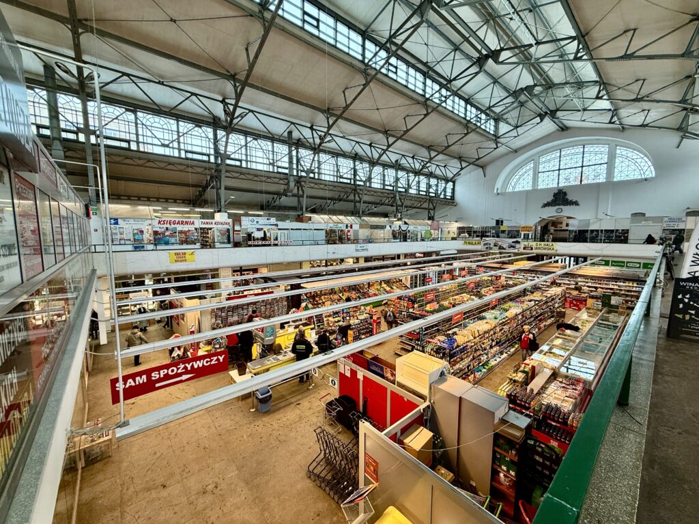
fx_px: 283
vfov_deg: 85.7
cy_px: 262
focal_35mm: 14
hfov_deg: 102.1
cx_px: 350
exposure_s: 1/100
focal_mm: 2.22
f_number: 2.2
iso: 125
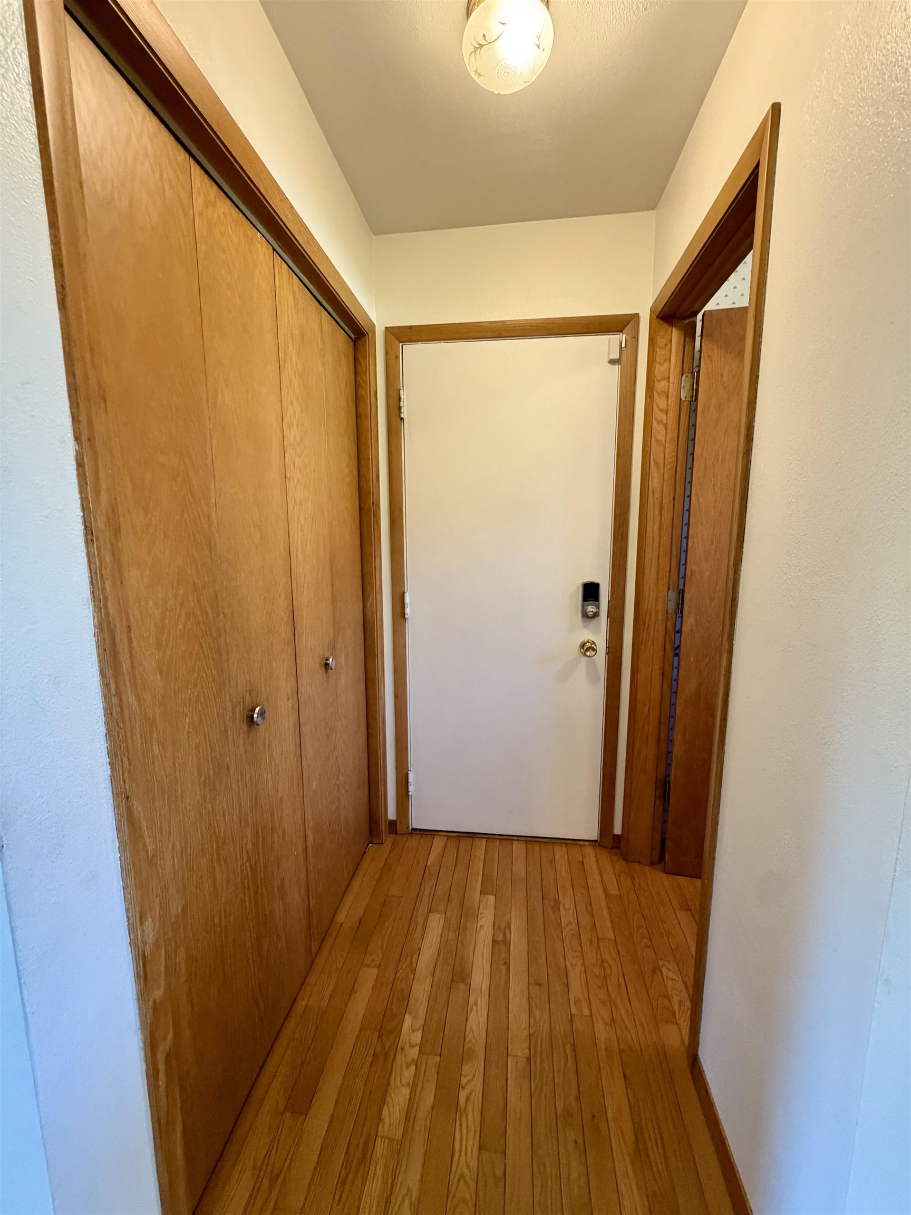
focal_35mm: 14
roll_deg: +0.8
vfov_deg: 102.1
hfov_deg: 85.7
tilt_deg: -8.5
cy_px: 608
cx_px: 456
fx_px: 491
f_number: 2.2
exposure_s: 1/60
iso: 320
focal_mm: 2.22
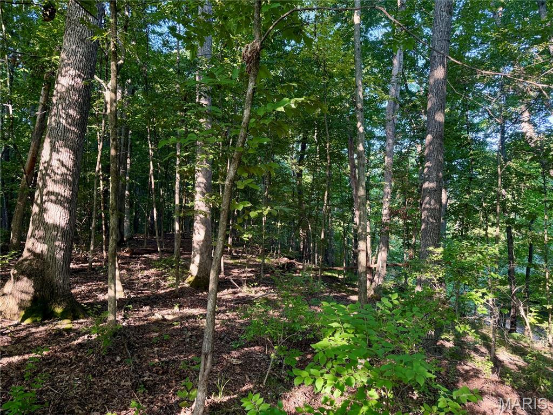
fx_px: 383
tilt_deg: +0.7
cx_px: 276
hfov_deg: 71.6
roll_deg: +0.5
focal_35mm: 24
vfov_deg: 56.8
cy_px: 208
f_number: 1.78
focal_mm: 6.76
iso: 200
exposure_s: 1/160
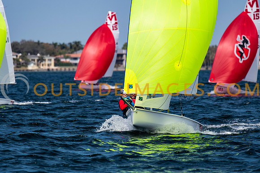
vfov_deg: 2.9
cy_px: 86
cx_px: 130
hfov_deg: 4.4
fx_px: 3407
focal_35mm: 472
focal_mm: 300
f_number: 5
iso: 400
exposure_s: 1/4000
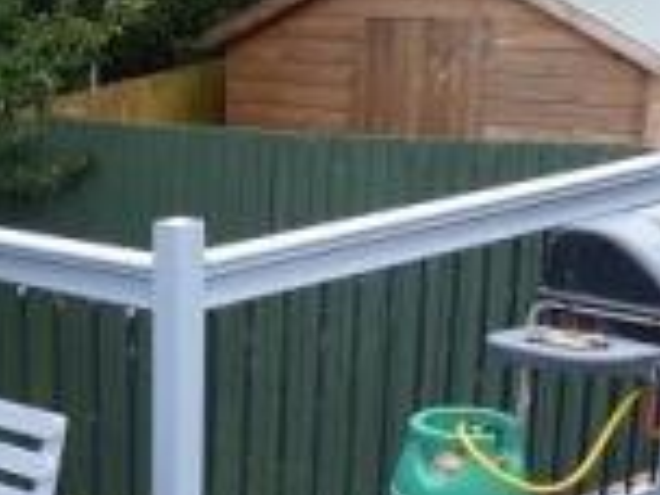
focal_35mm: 96
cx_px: -211
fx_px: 1830
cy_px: 571
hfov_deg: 18.9
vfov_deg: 14.9
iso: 100
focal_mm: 4.5
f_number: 2.8
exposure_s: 1/60
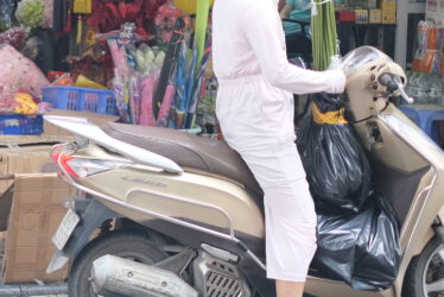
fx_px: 1790
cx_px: -85
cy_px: -11
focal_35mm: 145
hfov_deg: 13.7
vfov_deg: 9.4
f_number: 1.8
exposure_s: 1/150
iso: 320
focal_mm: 35
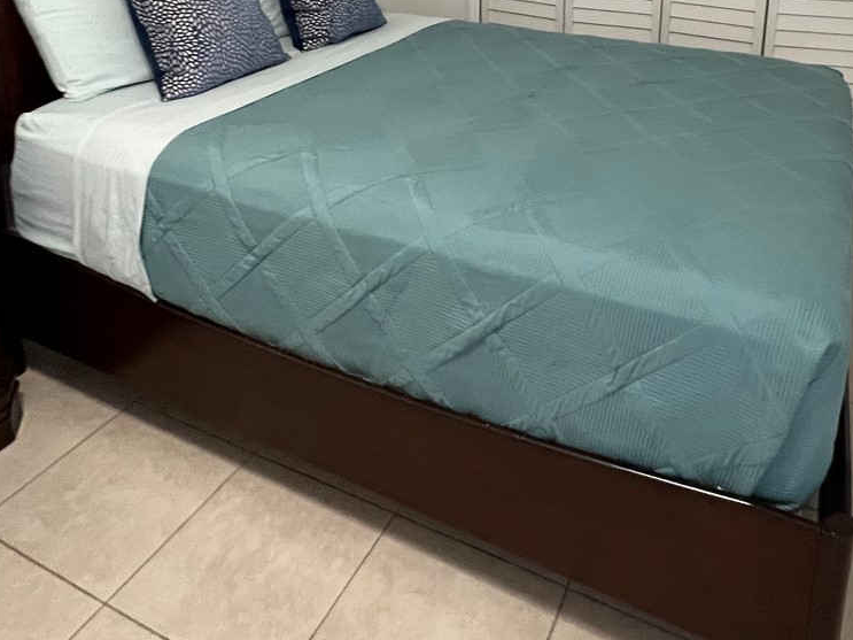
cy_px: 24
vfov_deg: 43.7
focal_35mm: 28
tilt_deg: -11.2
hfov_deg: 62.8
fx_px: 690
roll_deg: -1.3
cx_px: 519
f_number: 1.8
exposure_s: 1/60
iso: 320
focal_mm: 1.57
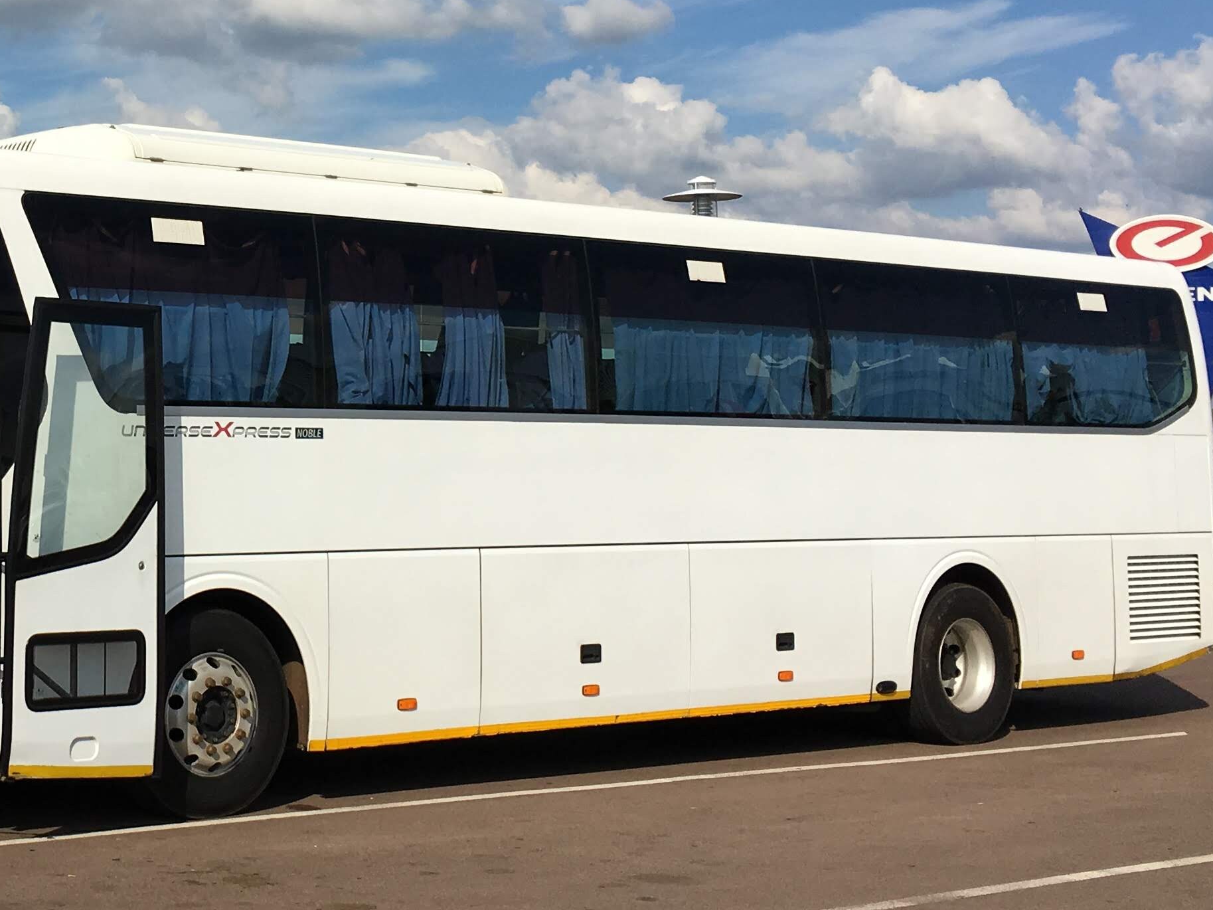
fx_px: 2243
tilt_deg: +5.7
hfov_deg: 28.8
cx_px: 80
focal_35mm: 64
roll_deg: -1.5
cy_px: 267
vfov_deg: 22.8
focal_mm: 4.15
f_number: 2.2
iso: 25
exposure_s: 1/3344
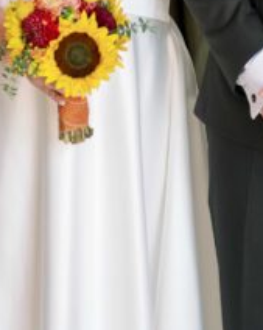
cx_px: 106
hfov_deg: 9.3
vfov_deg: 11.4
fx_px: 1619
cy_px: -86
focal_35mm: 166
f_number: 2.8
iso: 200
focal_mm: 63
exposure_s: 1/125
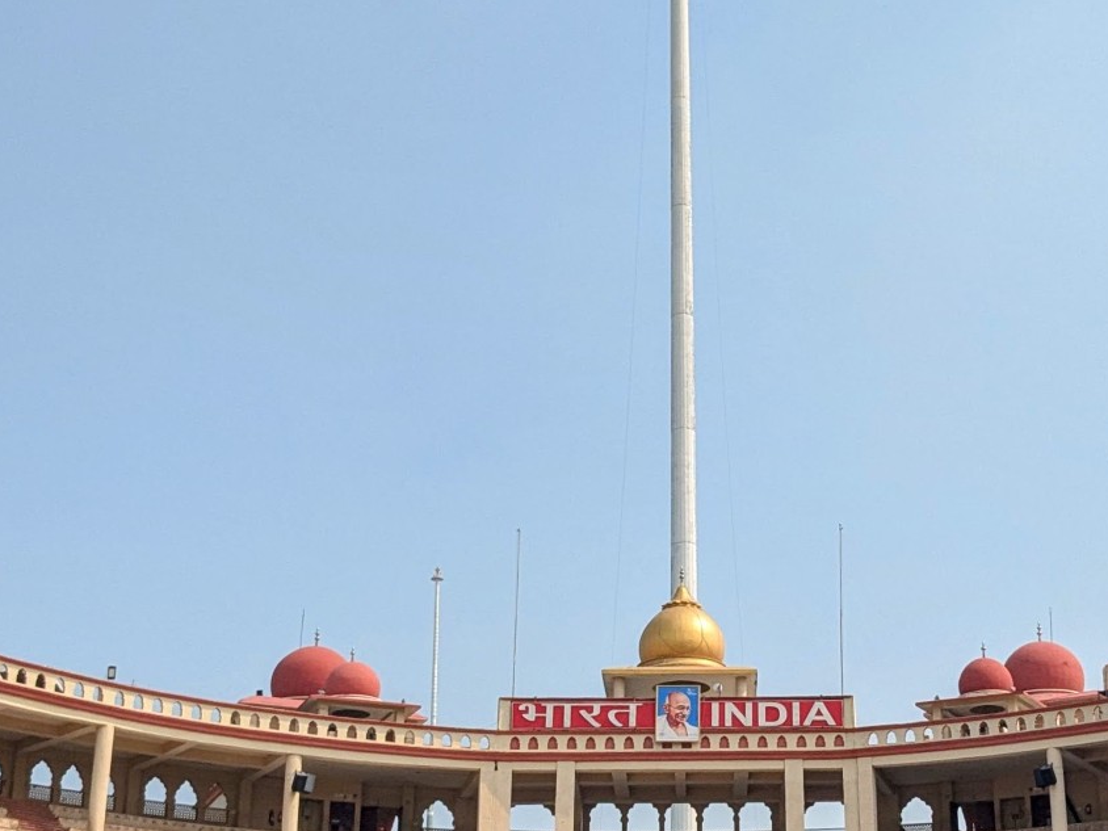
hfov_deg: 30.1
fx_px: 2049
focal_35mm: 64
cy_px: 538
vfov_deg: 22.9
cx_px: 738
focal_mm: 4.38
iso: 67
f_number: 1.73
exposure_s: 1/3891
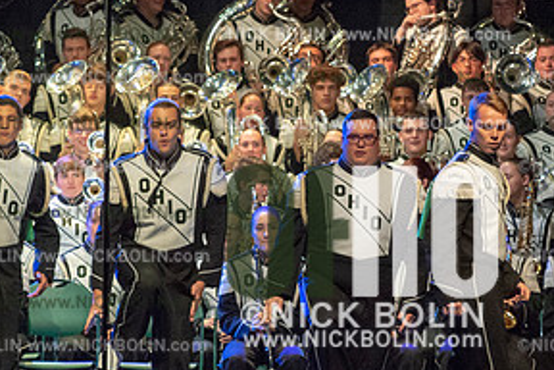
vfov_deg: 3.7
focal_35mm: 372
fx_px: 5724
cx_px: 362
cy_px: 256
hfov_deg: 5.5
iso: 8000
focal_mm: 185
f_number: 5.6
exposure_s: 1/400
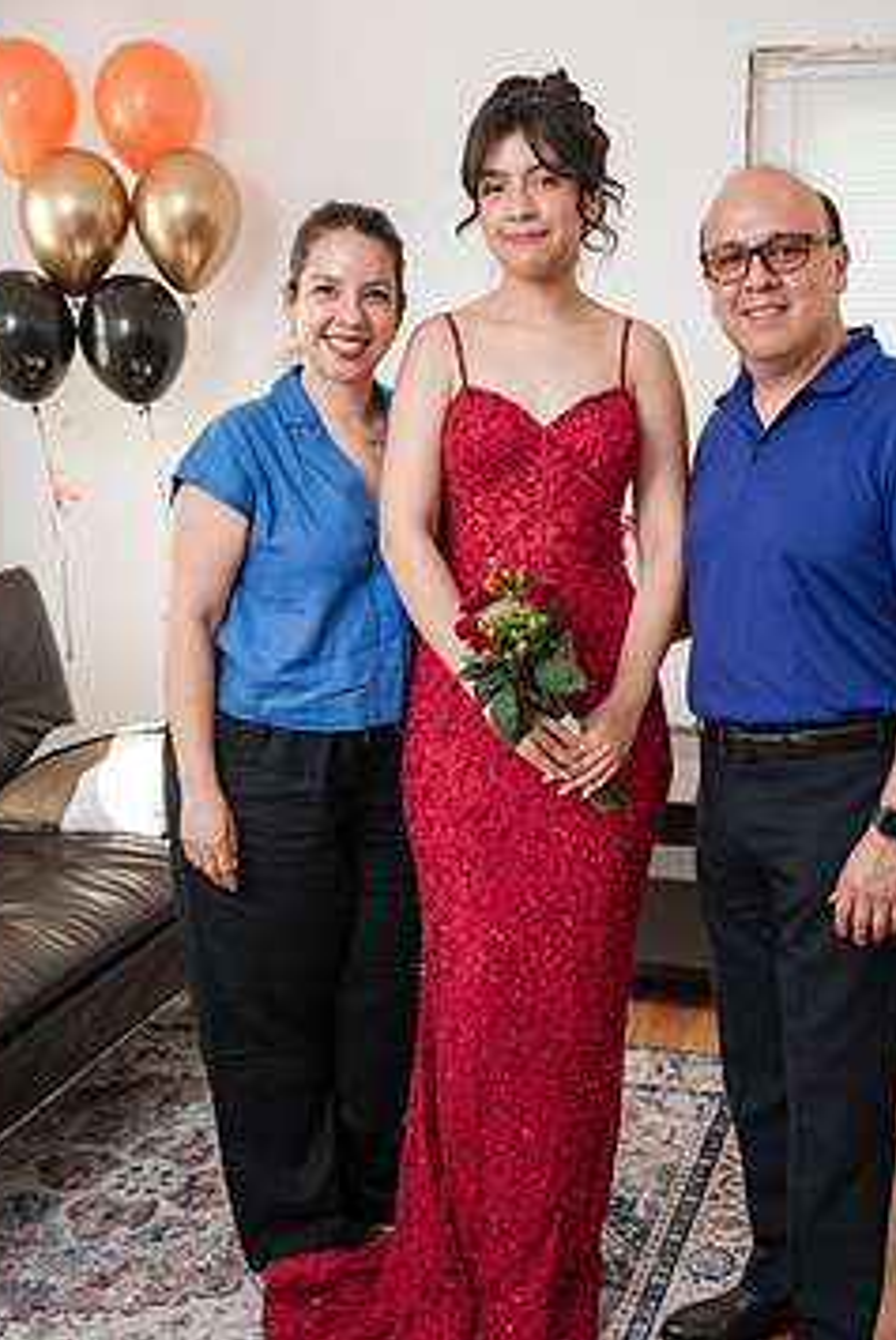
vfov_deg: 41.1
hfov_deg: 28.1
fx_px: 1788
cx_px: 508
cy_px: 685
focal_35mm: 48
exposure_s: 1/250
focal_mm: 38
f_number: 3.2
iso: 1000
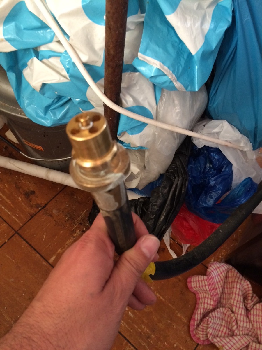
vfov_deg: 61.7
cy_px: 175
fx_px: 293
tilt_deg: -62.8
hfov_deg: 48.2
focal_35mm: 29
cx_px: 131
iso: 250
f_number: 2.2
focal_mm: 4.15
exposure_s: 1/33
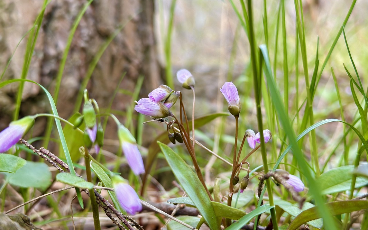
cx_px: 184
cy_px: 118
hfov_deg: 39.6
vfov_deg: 25.3
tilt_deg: -9.9
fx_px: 511
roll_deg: +10.4
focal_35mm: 51
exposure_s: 1/216
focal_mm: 6.86
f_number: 1.78
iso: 80
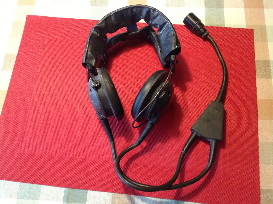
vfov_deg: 40.6
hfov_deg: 52.7
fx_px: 275
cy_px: 102
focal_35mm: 35
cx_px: 136
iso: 200
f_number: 2.4
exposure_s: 1/17
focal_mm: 4.28
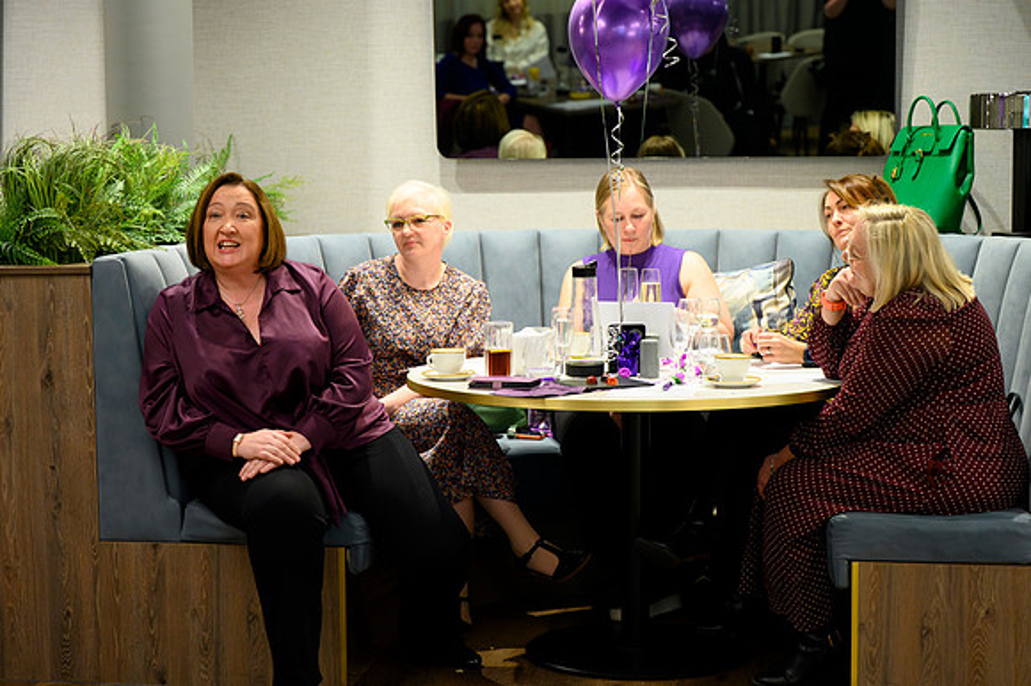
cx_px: 512
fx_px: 2026
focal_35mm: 71
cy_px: 343
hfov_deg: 28.6
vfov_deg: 19.2
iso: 3200
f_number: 2.8
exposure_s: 1/200
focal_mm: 70
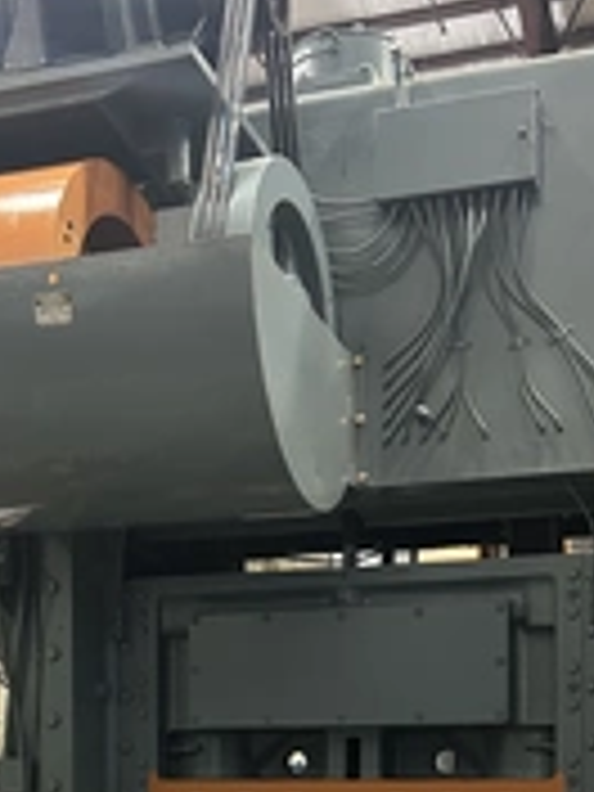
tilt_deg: -0.7
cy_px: 770
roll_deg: +0.4
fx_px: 1350
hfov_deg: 24.8
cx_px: 256
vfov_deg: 30.6
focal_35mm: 59
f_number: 1.5
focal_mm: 5.7
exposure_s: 1/30
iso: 500
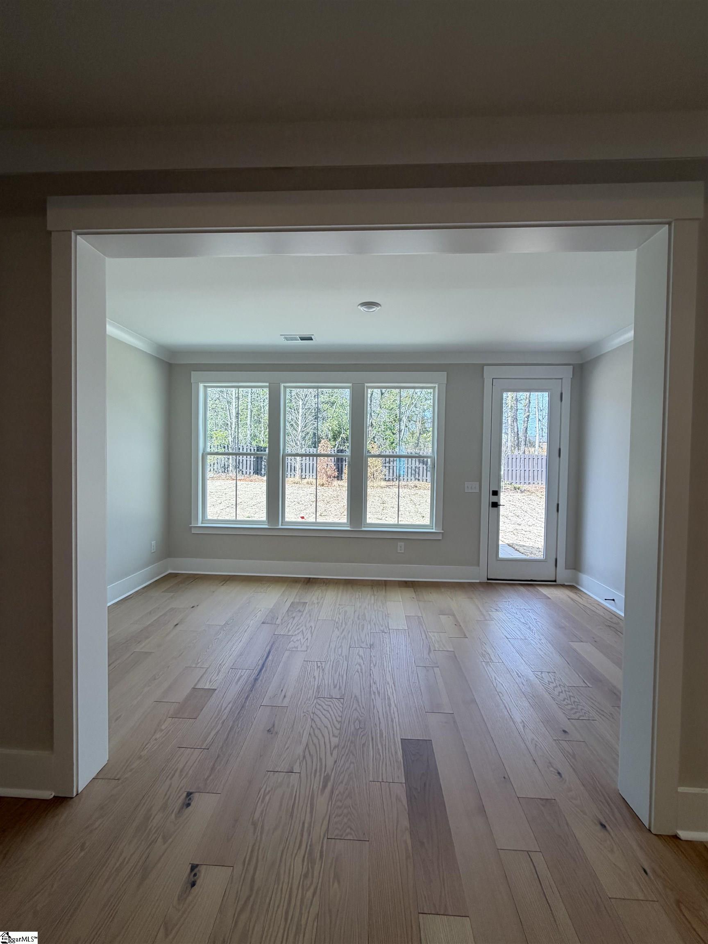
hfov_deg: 85.7
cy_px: 472
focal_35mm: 14
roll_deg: +0.2
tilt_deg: +1.4
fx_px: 382
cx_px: 354
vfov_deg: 102.1
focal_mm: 2.22
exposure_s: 1/130
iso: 50
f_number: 2.2
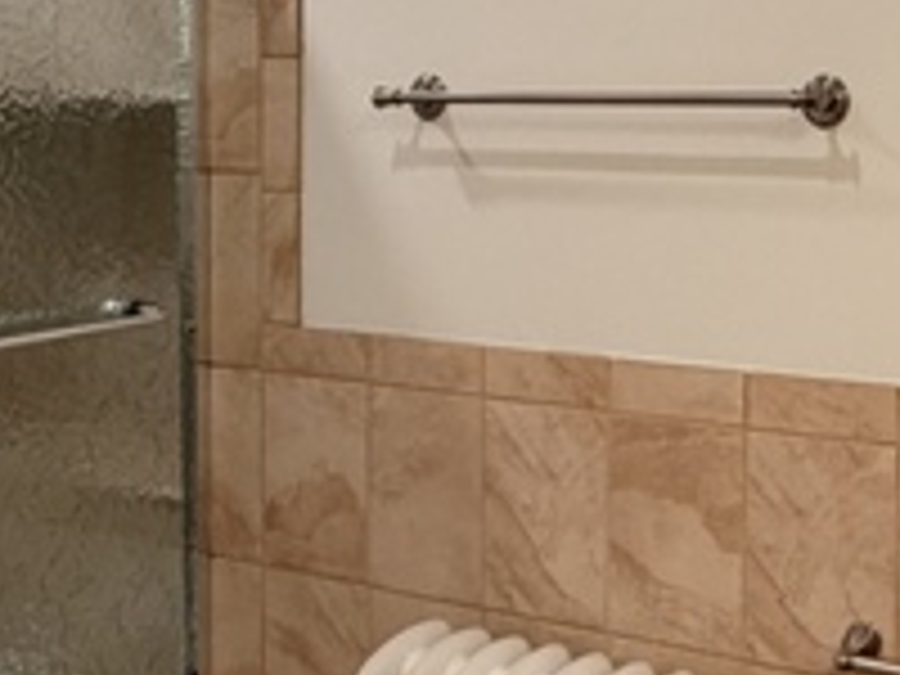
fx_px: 1456
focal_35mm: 56
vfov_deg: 25.7
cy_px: 158
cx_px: 702
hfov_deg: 33.5
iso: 200
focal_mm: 2.22
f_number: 2.2
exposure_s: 1/120
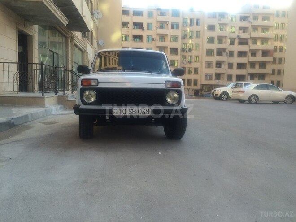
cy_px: 111
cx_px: 148
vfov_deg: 48.2
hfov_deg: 61.7
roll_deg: -0.7
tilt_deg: -5.0
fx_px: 248
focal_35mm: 29
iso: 32
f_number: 2.2
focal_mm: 4.15
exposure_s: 1/360
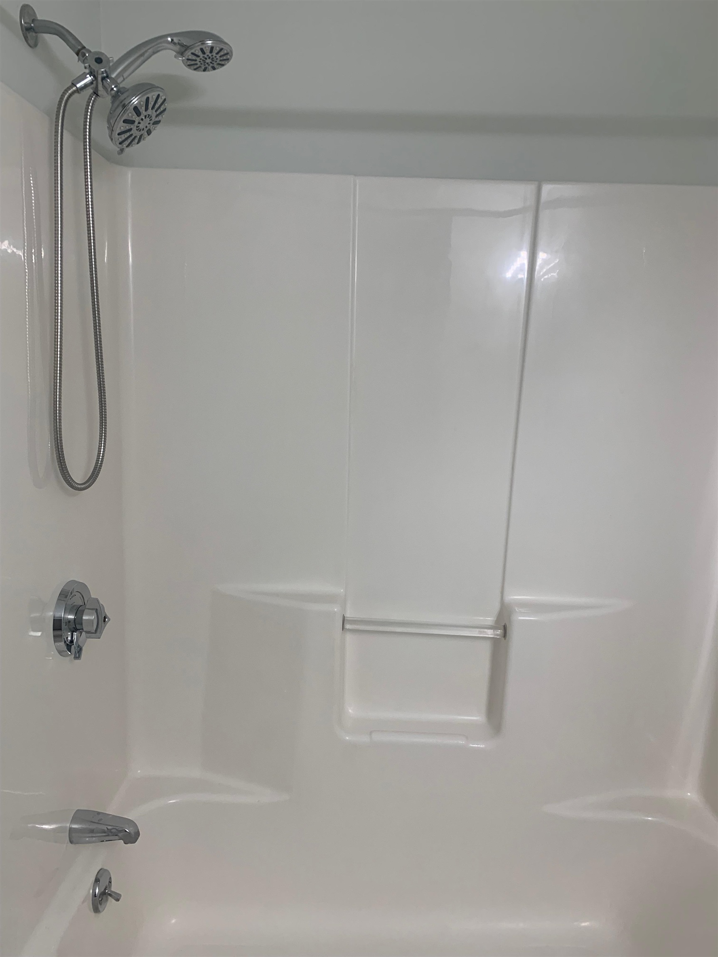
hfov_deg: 53.1
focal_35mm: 26
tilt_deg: -9.1
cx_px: 359
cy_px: 478
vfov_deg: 67.3
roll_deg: -3.7
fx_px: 719
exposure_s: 1/120
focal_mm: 4.25
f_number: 1.8
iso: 80
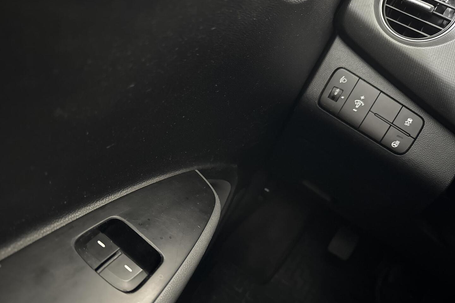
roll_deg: -25.0
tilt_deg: -34.6
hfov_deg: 71.5
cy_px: 164
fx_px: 316
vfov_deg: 51.2
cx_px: 228
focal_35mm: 25
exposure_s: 1/16
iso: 4000
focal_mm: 6.76
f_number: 1.78
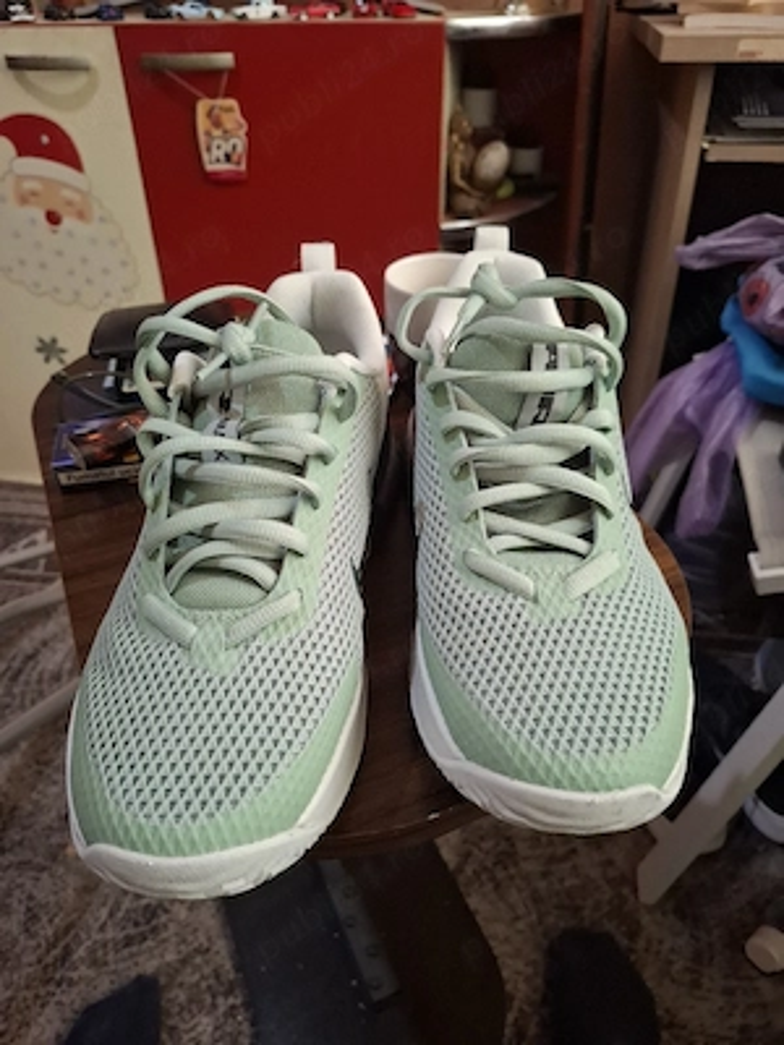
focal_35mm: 23
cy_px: 522
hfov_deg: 58.9
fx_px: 695
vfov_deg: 73.9
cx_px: 392
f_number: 1.8
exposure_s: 1/33
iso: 400
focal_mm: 5.54
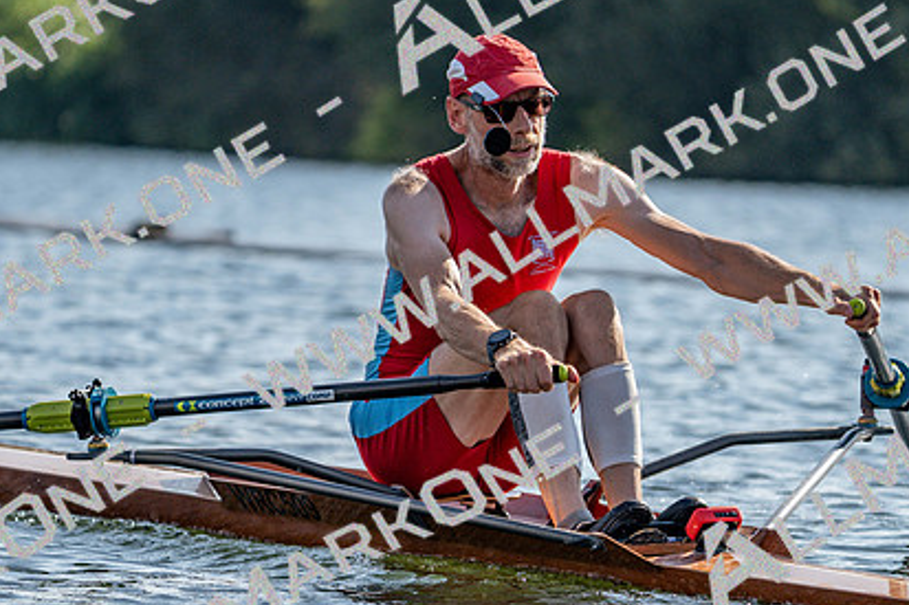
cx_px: 515
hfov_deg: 5.5
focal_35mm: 374
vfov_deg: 3.7
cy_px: 417
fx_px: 9439
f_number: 5.6
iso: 200
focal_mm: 266
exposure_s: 1/1600
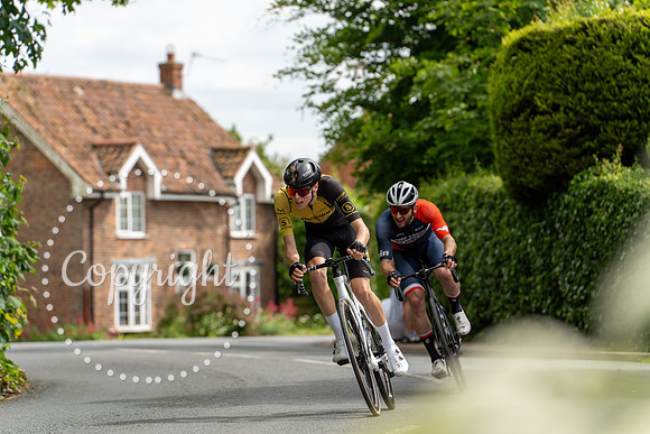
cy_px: 217
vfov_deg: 8.2
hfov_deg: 12.3
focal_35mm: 167
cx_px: 325
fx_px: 3016
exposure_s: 1/640
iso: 100
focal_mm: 167
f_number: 4
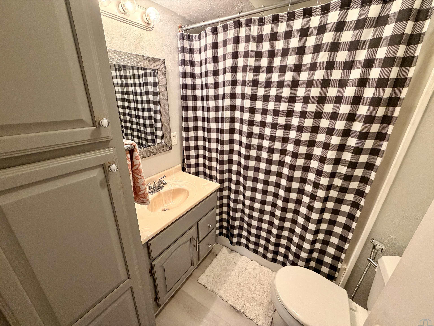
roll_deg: -0.9
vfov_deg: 85.7
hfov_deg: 102.1
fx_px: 176
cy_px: 163
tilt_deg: -21.2
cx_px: 217
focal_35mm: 14
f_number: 2.2
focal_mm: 2.22
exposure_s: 1/60
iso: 400
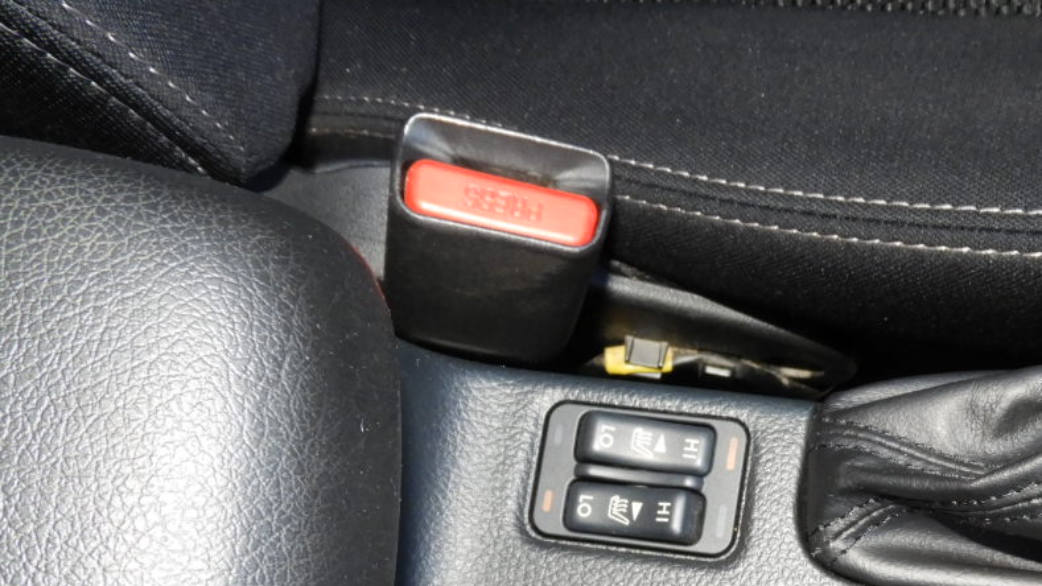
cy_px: 560
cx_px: 718
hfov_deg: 38.6
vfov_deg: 22.0
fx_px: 1465
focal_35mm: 53
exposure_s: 1/100
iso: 200
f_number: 3.3
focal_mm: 4.3
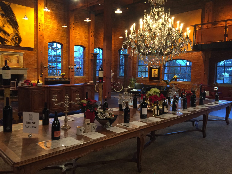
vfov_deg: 48.2
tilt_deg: -3.4
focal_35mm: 29
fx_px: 194
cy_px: 87
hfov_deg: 61.7
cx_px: 116
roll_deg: -1.4
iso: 250
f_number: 2.2
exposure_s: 1/15
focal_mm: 4.15
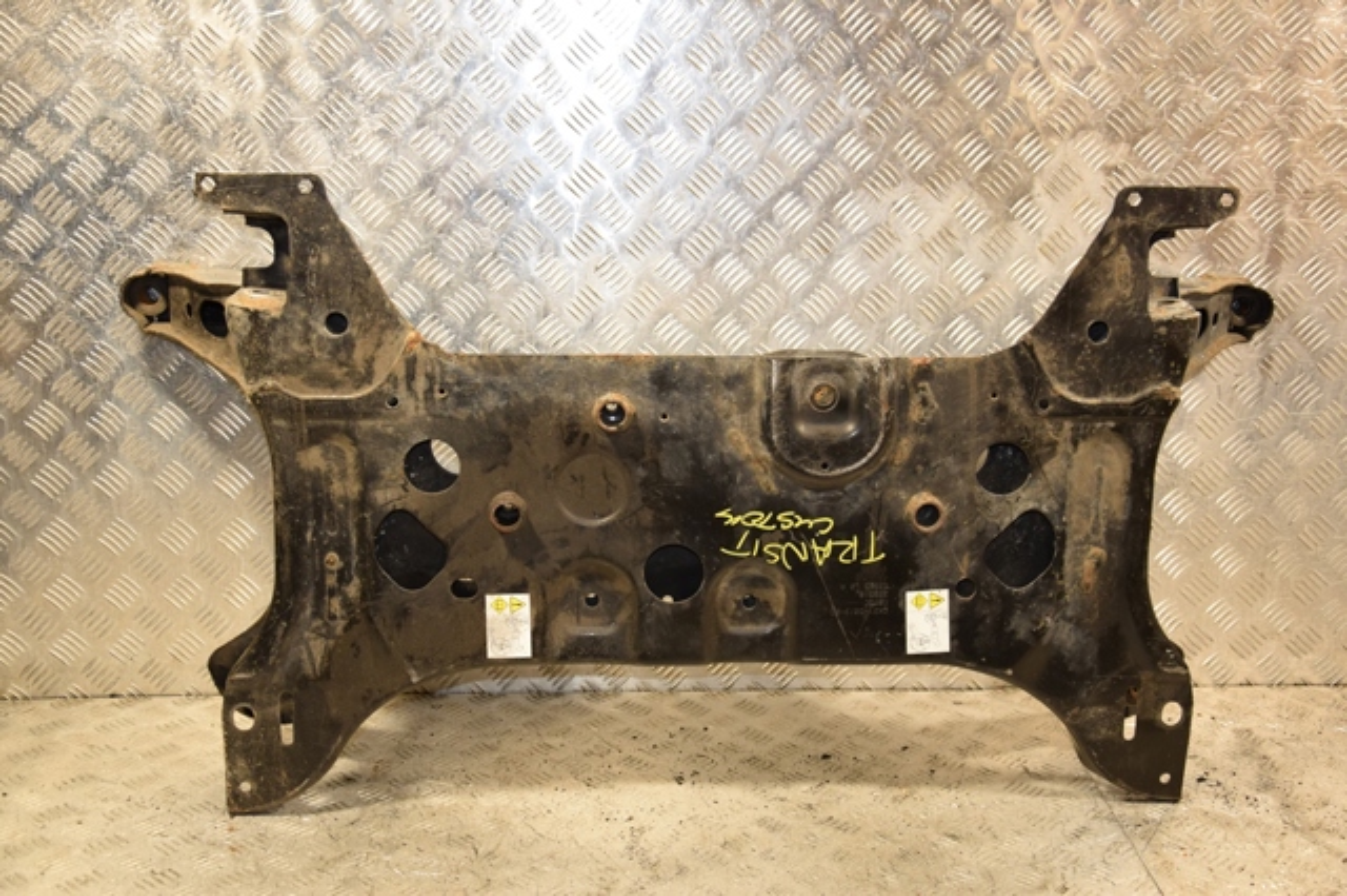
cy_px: 448
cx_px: 674
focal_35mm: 45
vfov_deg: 29.8
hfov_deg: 43.6
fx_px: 1683
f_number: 5
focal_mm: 30
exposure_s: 1/125
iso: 800
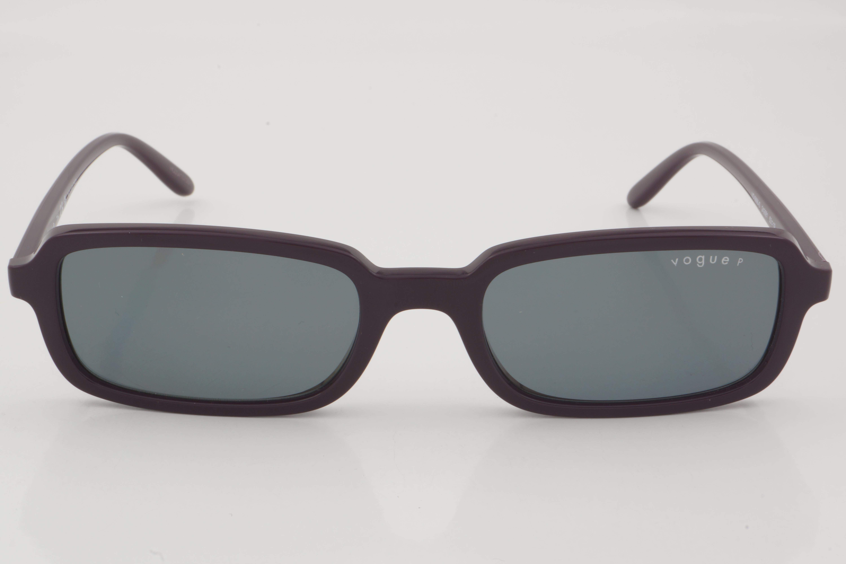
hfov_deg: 24.6
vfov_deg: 16.6
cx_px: 423
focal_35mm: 82
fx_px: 1939
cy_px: 282
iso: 100
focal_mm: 55
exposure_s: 1/3
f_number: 32
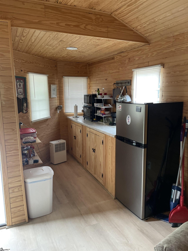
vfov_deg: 67.3
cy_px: 126
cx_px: 94
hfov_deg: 53.1
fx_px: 188
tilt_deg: -10.3
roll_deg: +1.6
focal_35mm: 26
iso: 250
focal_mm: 4.2
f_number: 1.6
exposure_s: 1/60
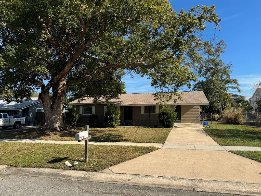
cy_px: 98
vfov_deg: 56.8
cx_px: 130
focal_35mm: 24
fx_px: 181
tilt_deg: +2.7
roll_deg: +0.4
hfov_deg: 71.6
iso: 80
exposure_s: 1/4310
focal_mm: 6.76
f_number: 1.78
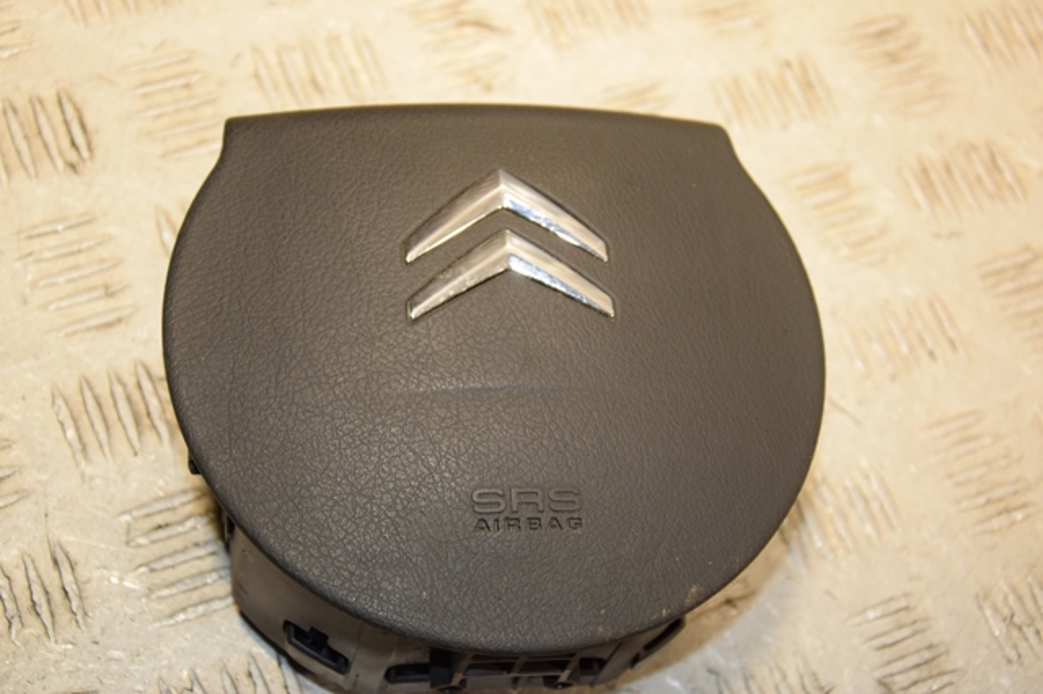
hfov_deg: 27.0
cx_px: 522
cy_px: 347
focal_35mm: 75
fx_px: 2172
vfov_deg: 18.2
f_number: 5.6
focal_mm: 50
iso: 800
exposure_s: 1/200
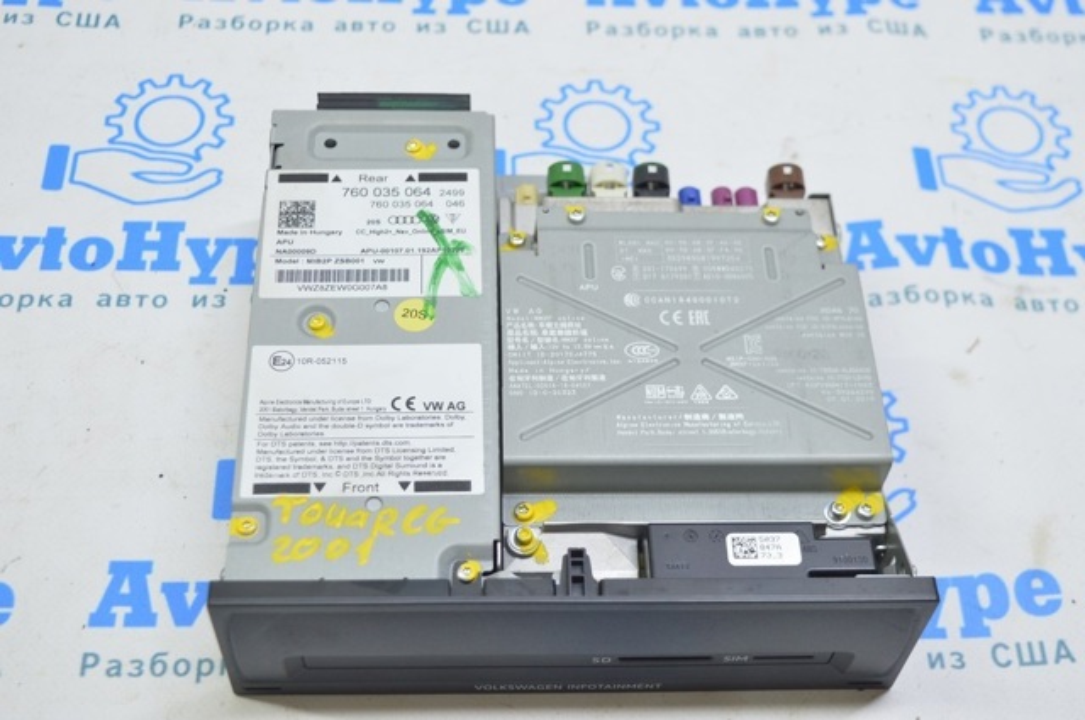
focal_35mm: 51
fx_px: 1535
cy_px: 360
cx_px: 542
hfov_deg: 38.9
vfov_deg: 26.4
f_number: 5.6
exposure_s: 1/20
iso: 400
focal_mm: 34
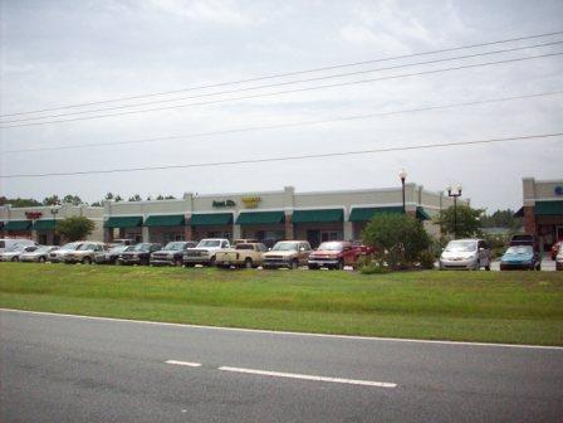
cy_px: 212
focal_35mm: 37
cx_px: 282
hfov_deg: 50.1
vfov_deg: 38.7
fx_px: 602
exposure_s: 1/1401
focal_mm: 6.2
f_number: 5.6
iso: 200
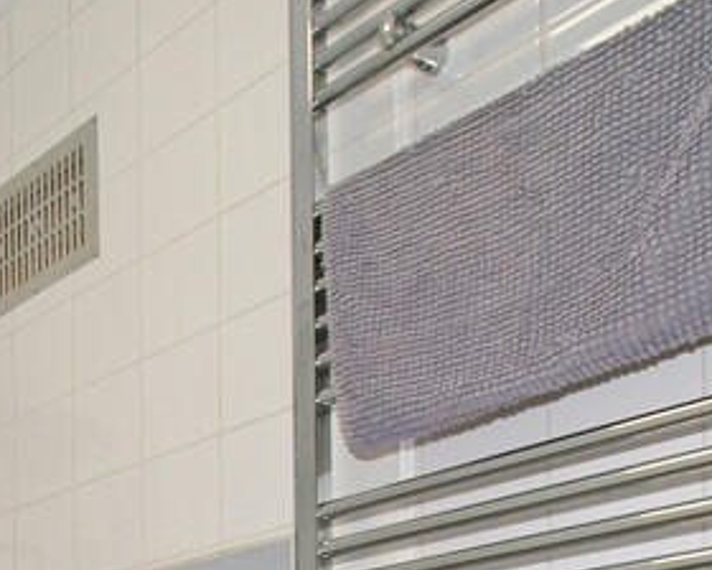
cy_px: 861
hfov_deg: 29.2
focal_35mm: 57
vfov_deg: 22.1
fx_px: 1195
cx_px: -112
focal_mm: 11
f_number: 5.6
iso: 200
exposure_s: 1/60
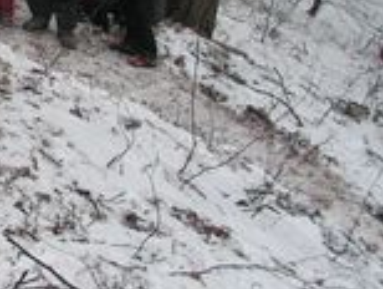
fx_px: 1551
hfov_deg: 13.4
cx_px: -169
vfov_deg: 10.5
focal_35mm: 140
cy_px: -32
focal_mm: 8.1
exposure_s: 1/50
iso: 50
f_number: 3.2
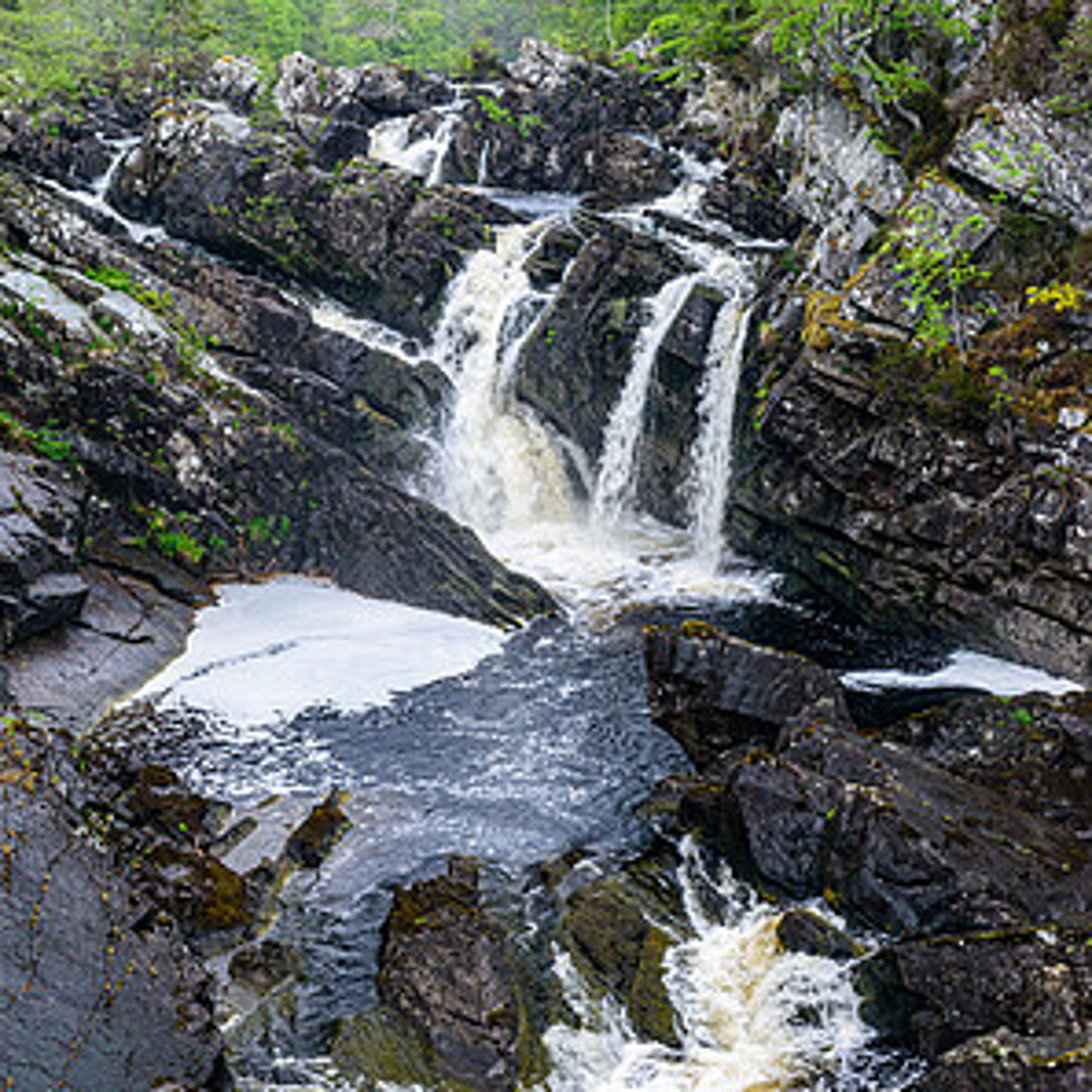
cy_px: 713
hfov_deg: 24.0
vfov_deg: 23.9
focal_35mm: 72
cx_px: 548
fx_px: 2570
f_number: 8
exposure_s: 1/60
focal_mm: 56
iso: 1100
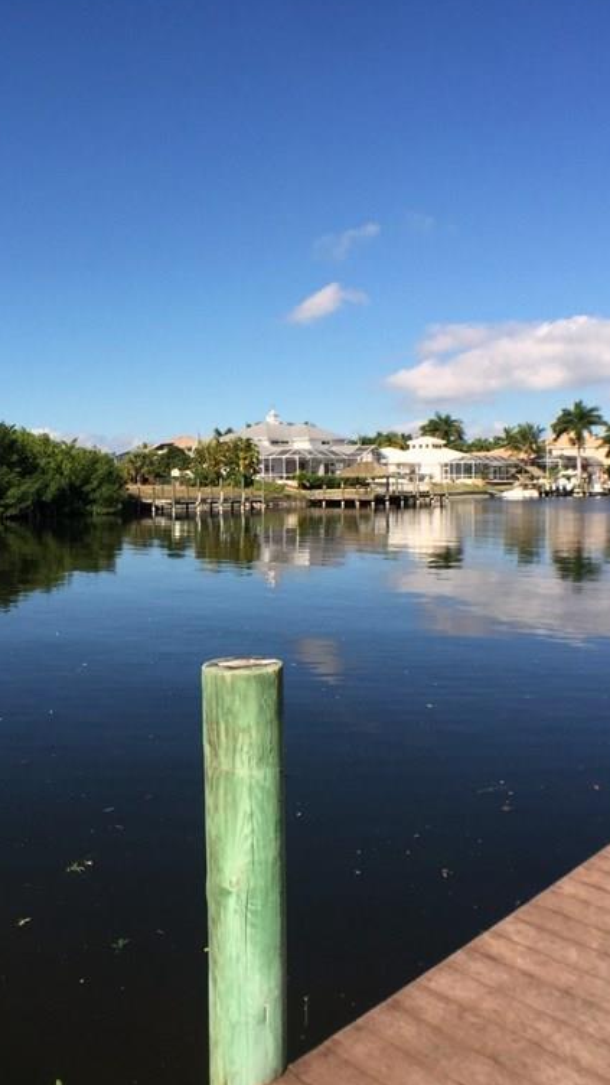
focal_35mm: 43
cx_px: 195
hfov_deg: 27.5
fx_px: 1236
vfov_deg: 47.4
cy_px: 537
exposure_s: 1/2083
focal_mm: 4.15
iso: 32
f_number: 2.2
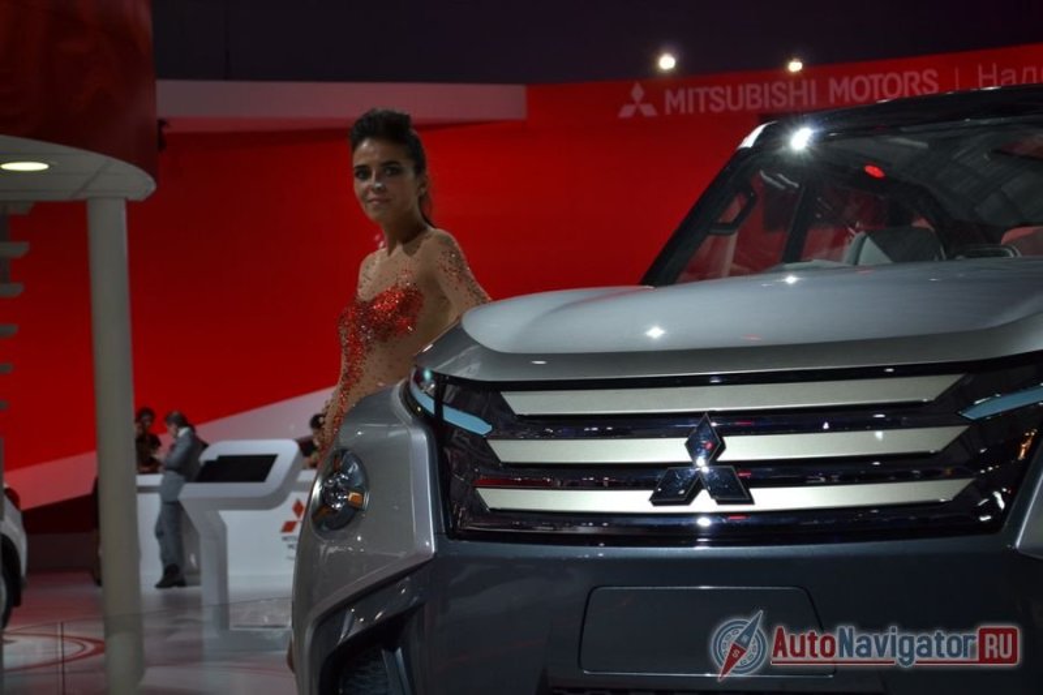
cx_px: 522
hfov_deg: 24.6
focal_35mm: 82
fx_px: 2390
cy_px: 348
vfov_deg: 16.5
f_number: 5.6
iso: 250
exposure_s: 1/125
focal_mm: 55
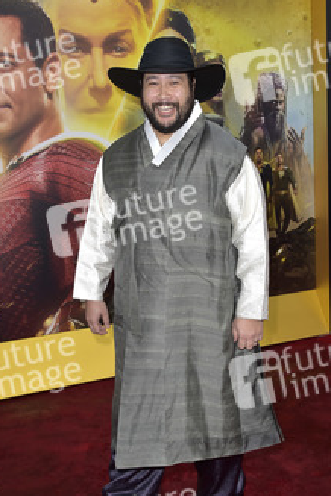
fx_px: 607
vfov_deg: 44.3
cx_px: 169
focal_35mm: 44
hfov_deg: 30.5
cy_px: 297
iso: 320
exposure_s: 1/250
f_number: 6.3
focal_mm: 36
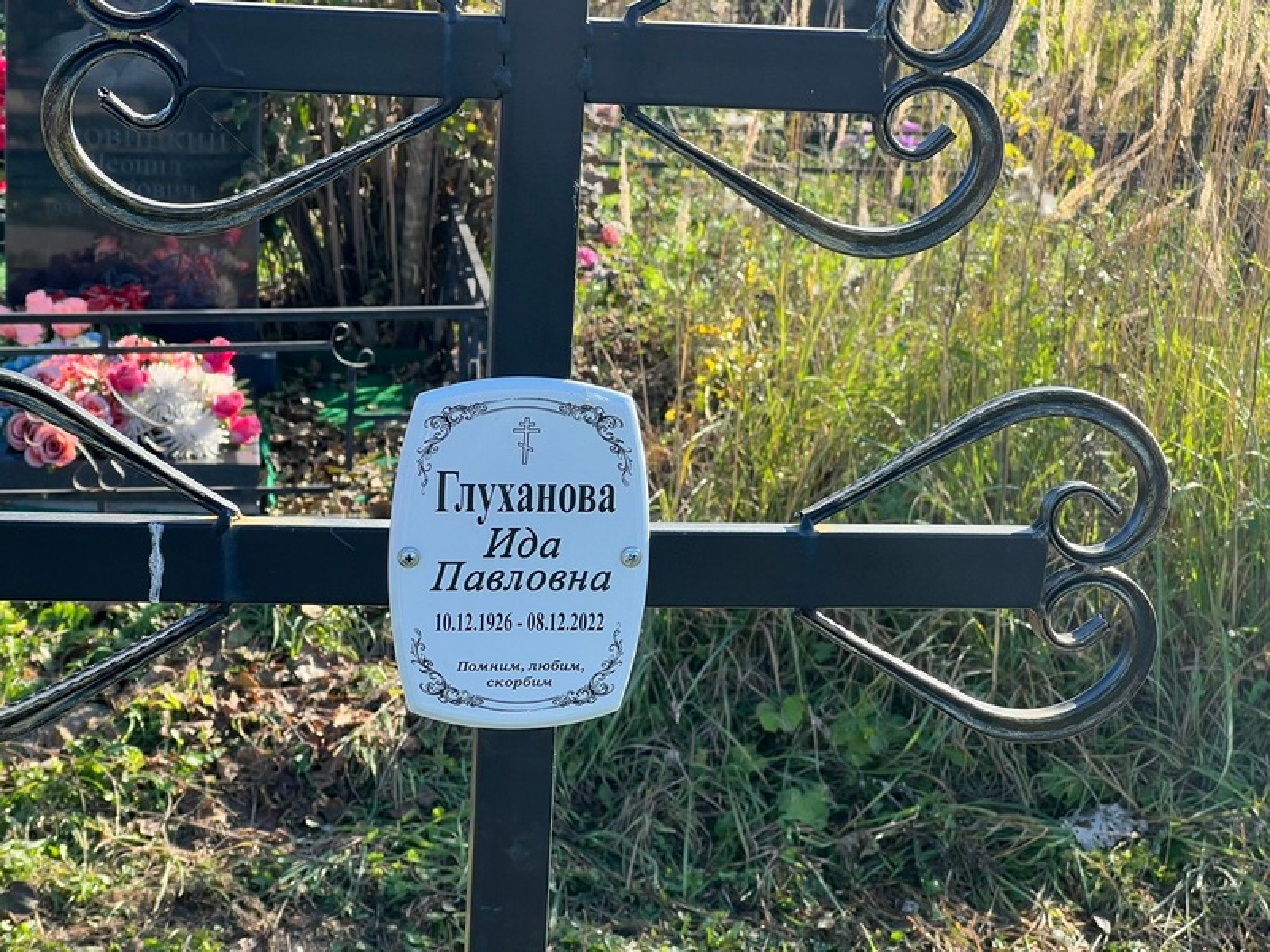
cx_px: 635
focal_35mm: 77
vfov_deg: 19.1
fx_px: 2825
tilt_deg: -11.5
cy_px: 476
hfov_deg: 25.3
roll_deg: -2.5
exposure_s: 1/231
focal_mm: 9
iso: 32
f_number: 2.8
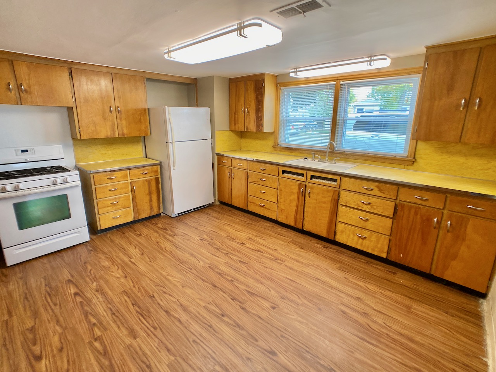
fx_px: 373
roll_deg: -1.3
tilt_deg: -14.0
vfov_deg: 53.1
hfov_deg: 67.3
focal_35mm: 26
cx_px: 248
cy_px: 186
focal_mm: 4.25
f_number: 1.8
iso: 125
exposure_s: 1/120
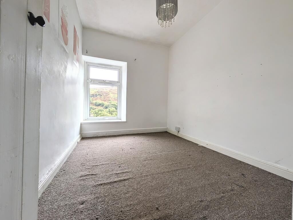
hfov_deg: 110.5
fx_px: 102
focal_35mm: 12
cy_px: 110
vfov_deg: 94.6
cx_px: 146
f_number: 1.7
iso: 57
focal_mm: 2.02
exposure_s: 1/404
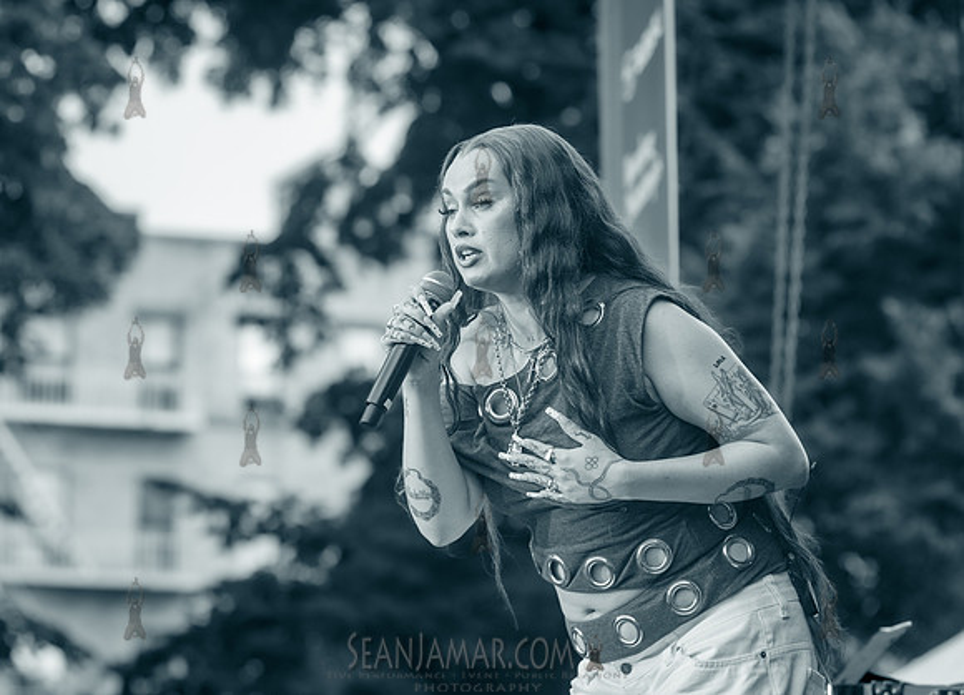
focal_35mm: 150
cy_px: 306
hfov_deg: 13.3
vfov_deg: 9.6
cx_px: 405
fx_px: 4129
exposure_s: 1/1000
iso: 2000
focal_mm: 125
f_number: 4
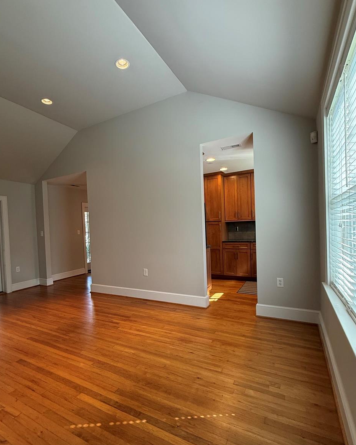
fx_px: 237
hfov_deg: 73.5
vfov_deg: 86.3
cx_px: 154
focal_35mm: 18
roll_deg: +1.8
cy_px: 237
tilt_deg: -1.5
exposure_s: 1/120
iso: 200
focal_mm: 2.22
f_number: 2.2
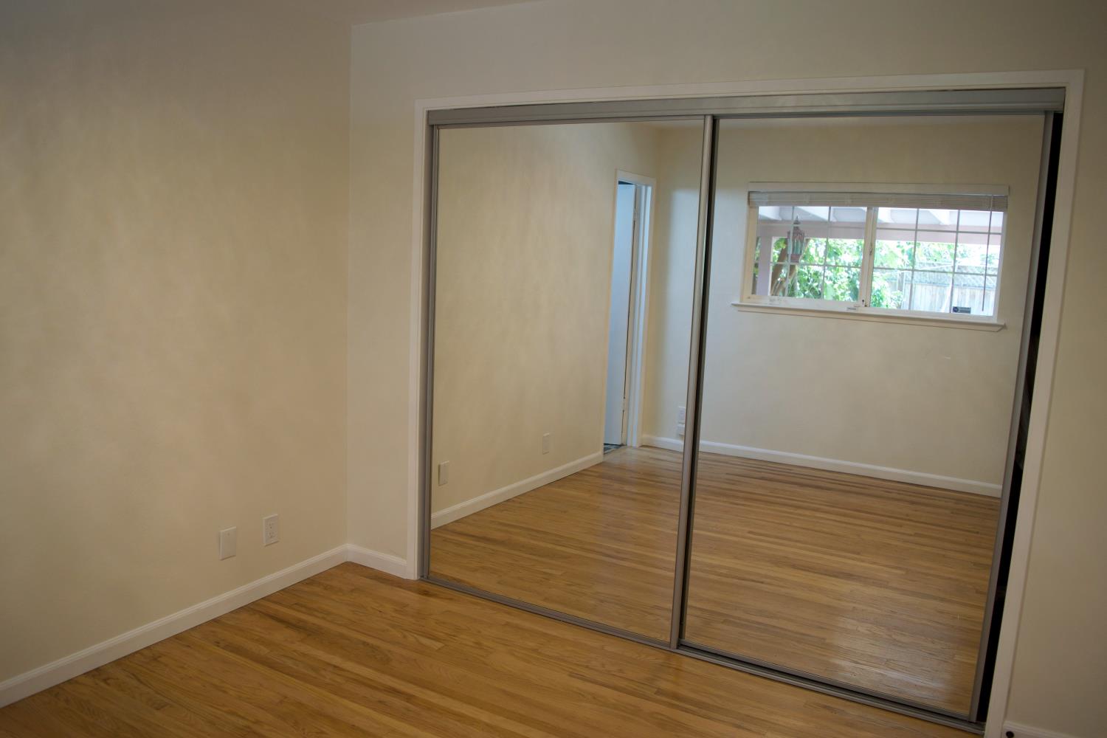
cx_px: 554
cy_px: 369
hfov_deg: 67.4
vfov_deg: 47.9
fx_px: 830
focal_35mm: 27
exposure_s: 1/80
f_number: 4.5
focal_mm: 18
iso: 400
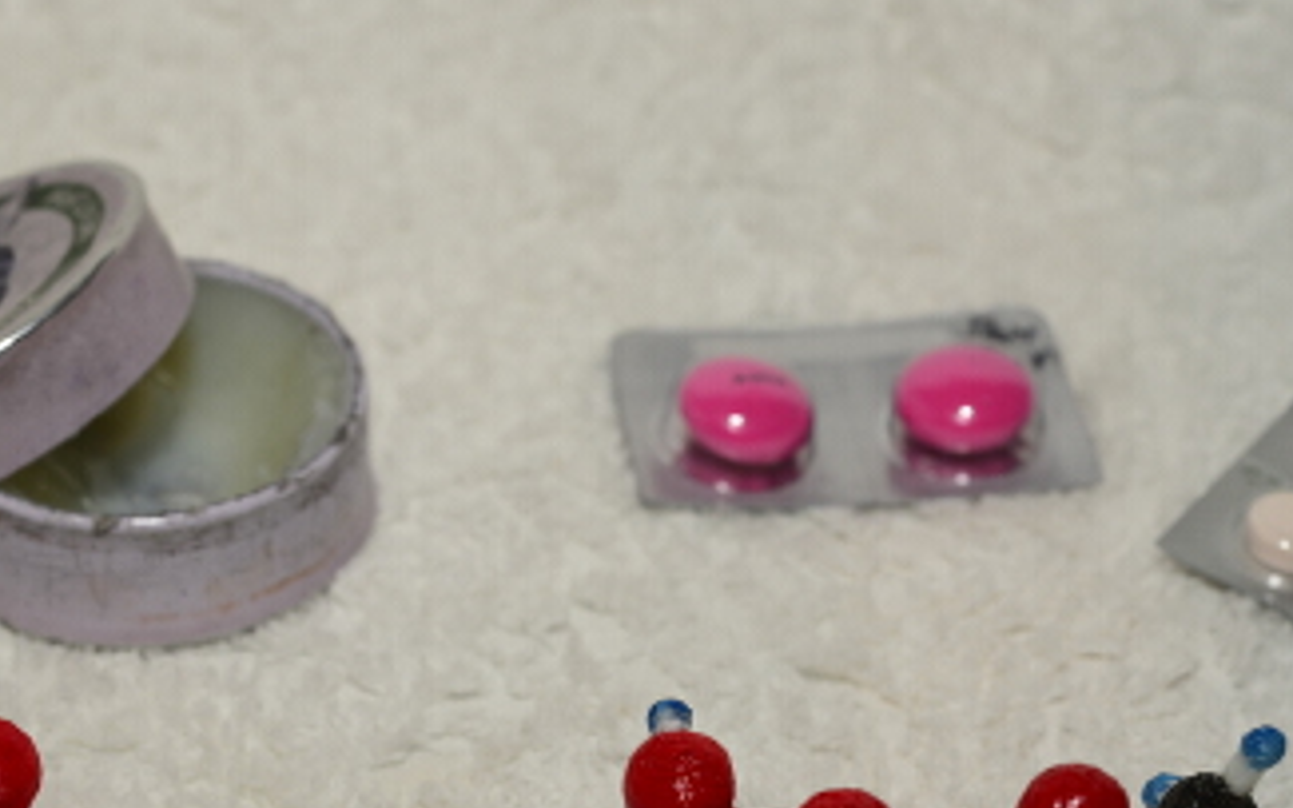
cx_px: 372
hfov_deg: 18.4
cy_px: 776
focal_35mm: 113
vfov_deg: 11.5
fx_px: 3981
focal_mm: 60
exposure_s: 1/125
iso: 400
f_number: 9
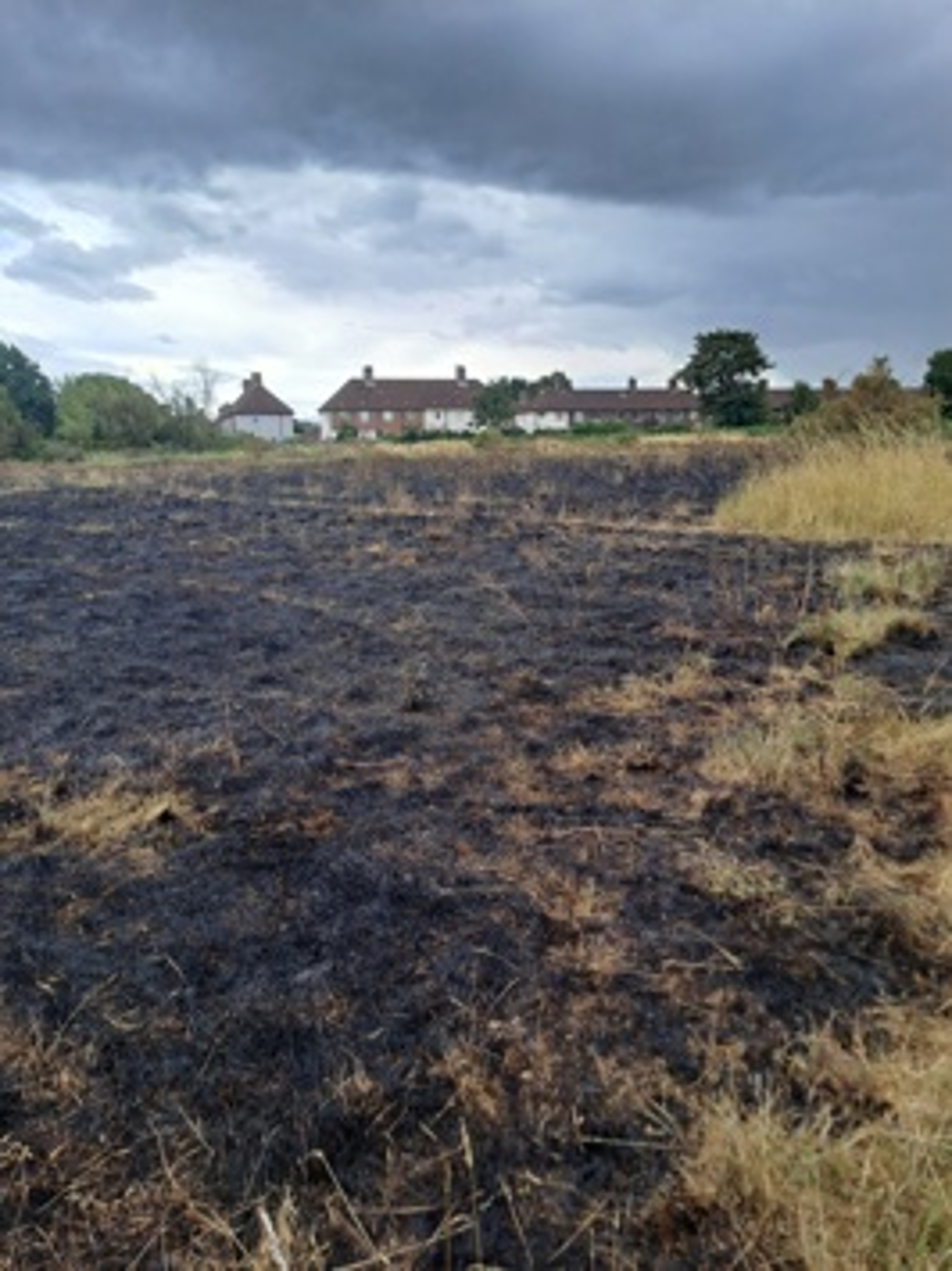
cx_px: 476
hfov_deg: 54.9
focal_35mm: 25
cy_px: 636
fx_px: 917
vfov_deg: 69.4
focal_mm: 4.65
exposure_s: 1/388
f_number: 1.8
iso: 32
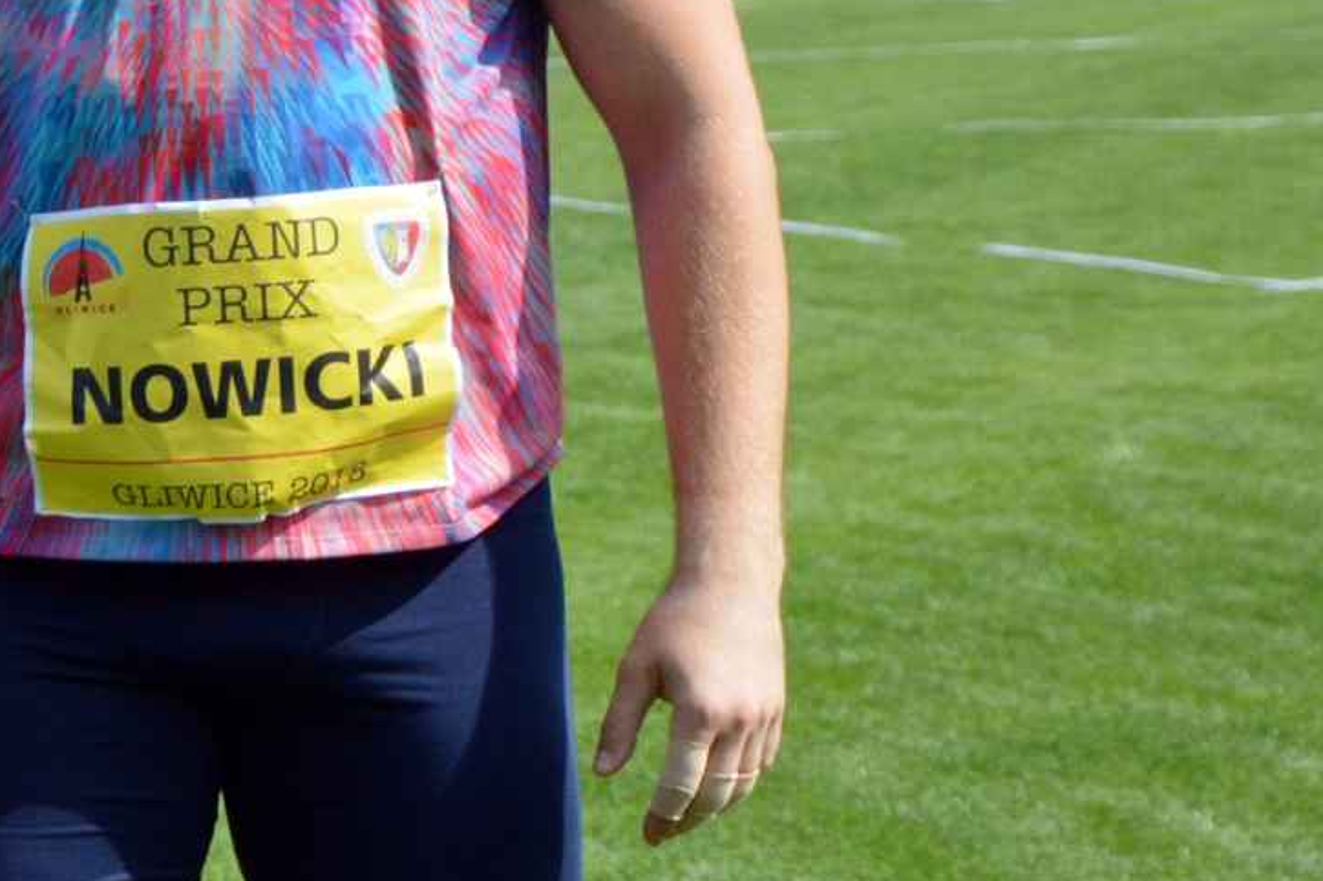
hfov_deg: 10.6
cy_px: 143
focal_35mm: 194
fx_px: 7126
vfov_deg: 7.1
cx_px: 205
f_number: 5
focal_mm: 52
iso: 1000
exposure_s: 1/4000
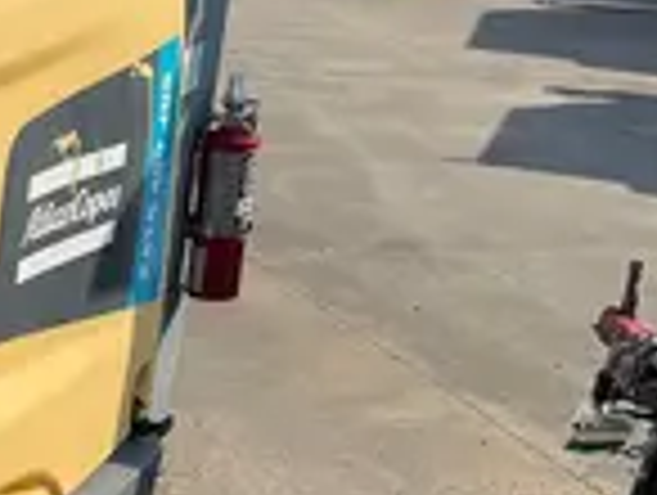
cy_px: 511
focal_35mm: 98
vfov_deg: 14.8
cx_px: -428
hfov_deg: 17.3
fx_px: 1863
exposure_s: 1/7353
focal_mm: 5.1
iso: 50
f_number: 1.6
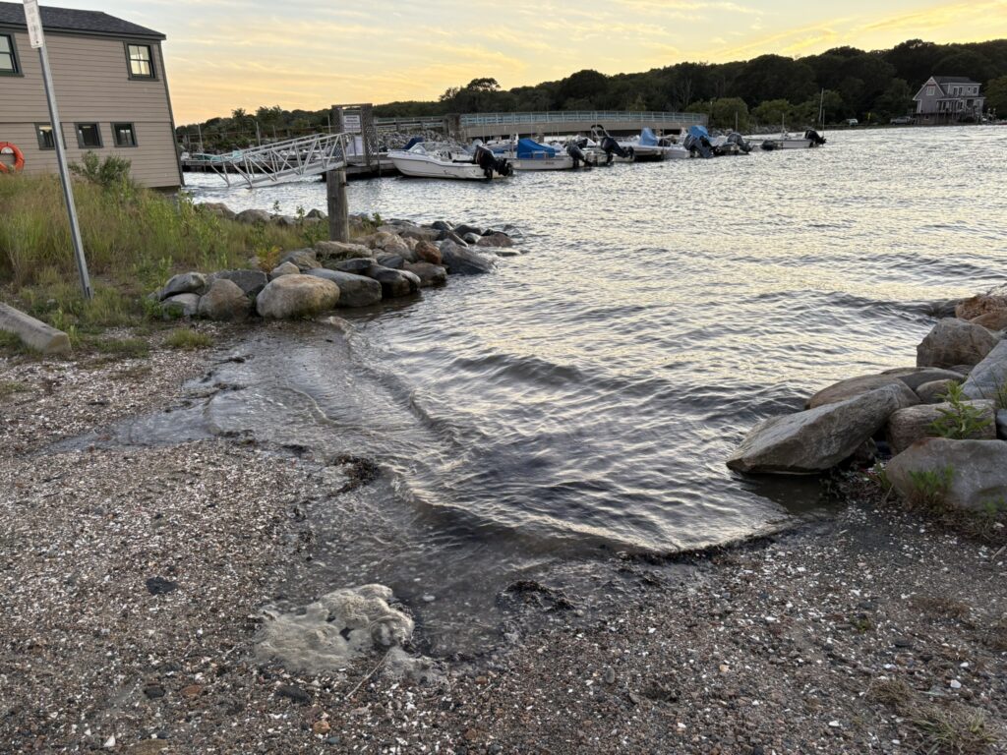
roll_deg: +1.1
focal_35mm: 26
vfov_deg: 53.1
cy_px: 378
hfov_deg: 67.3
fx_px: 756
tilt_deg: -18.3
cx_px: 504
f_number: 1.6
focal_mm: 5.96
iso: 50
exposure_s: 1/158
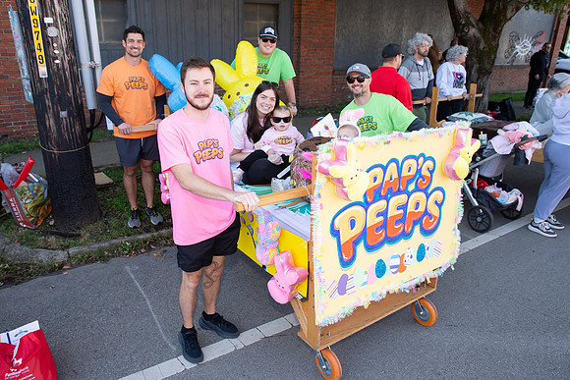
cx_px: 270
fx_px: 401
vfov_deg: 50.8
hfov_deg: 70.8
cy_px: 180
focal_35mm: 25
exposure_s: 1/200
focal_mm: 24
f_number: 5.6
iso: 640
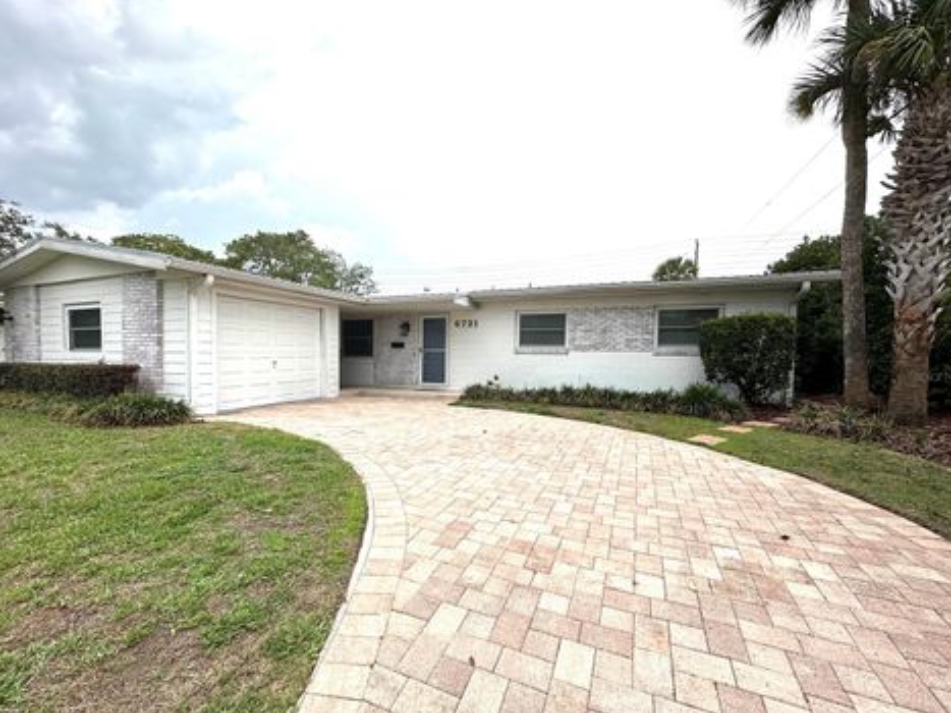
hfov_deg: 98.2
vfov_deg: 81.6
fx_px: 412
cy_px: 376
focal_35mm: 15
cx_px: 460
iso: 50
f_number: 2.2
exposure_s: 1/2353
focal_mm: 2.22
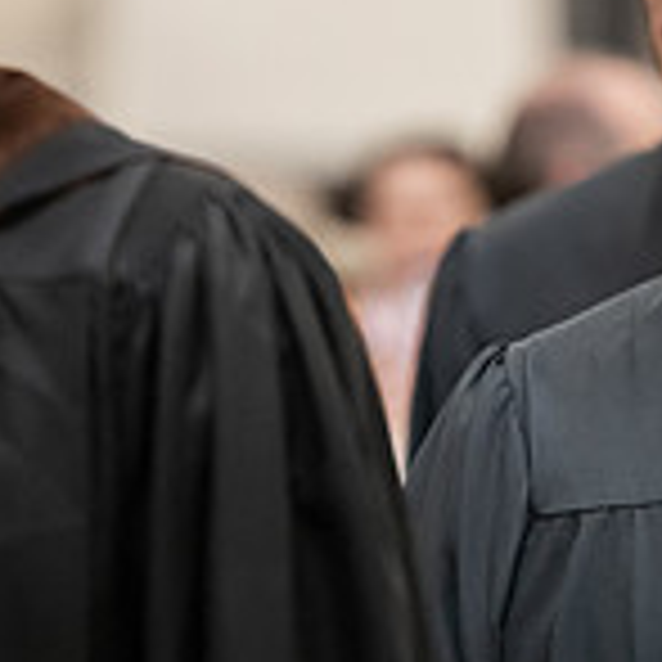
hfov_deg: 3.2
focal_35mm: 555
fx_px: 12008
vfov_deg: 3.2
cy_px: 151
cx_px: 824
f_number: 3.5
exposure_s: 1/200
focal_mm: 165
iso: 2500
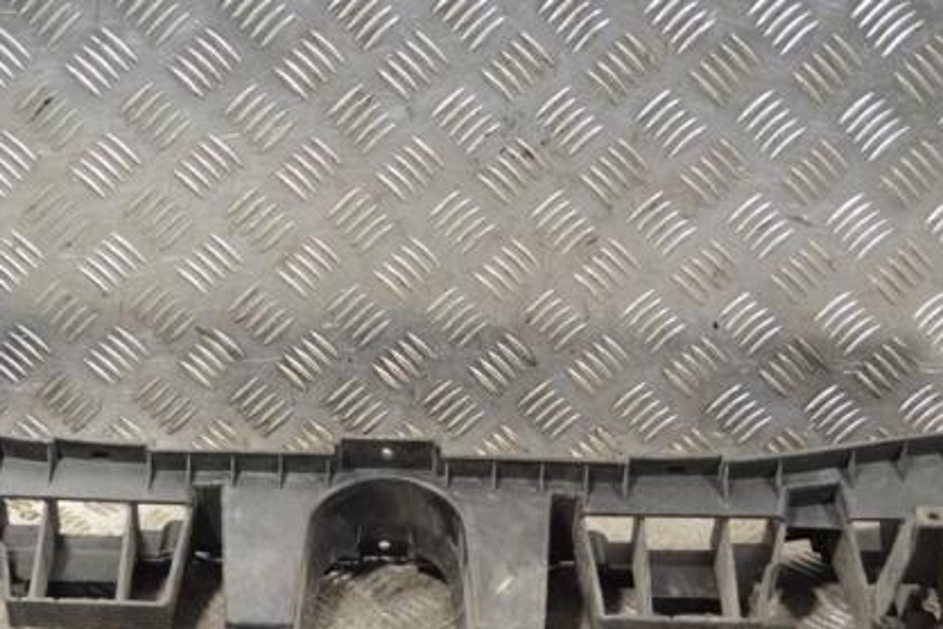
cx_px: 364
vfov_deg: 19.7
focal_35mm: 69
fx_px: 1807
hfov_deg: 29.2
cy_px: 434
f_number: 4.8
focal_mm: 32
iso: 220
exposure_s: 1/30
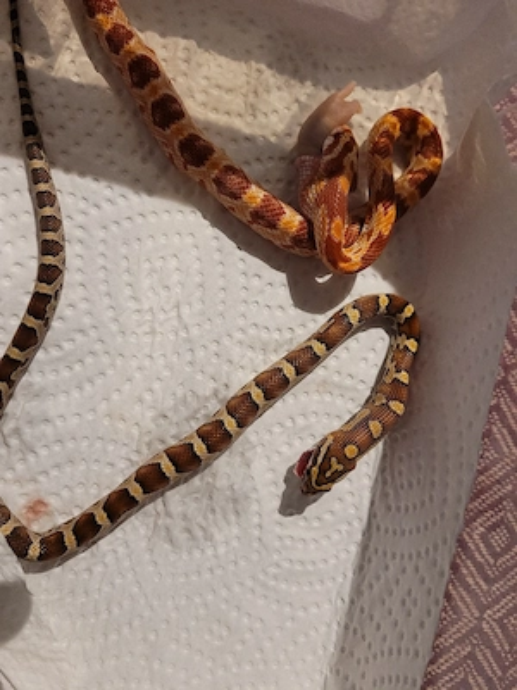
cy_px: 345
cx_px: 258
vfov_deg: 67.3
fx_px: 518
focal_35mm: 26
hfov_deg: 53.1
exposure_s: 1/50
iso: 400
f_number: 1.8
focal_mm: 5.4
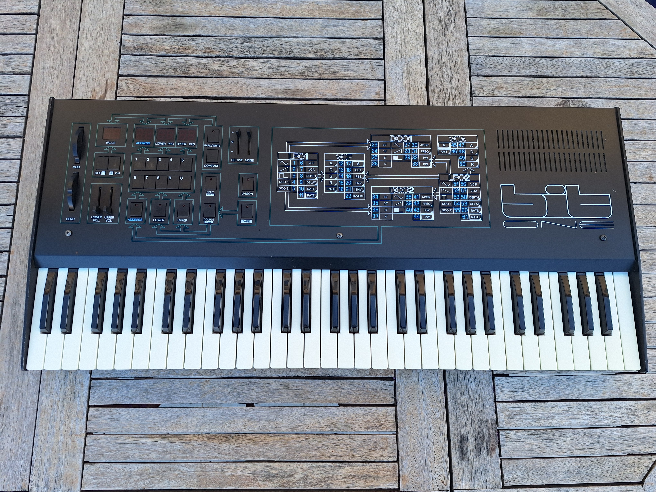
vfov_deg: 58.9
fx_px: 436
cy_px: 246
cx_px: 328
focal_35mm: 23
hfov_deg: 73.9
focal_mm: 5.54
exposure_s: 1/226
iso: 40
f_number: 1.8
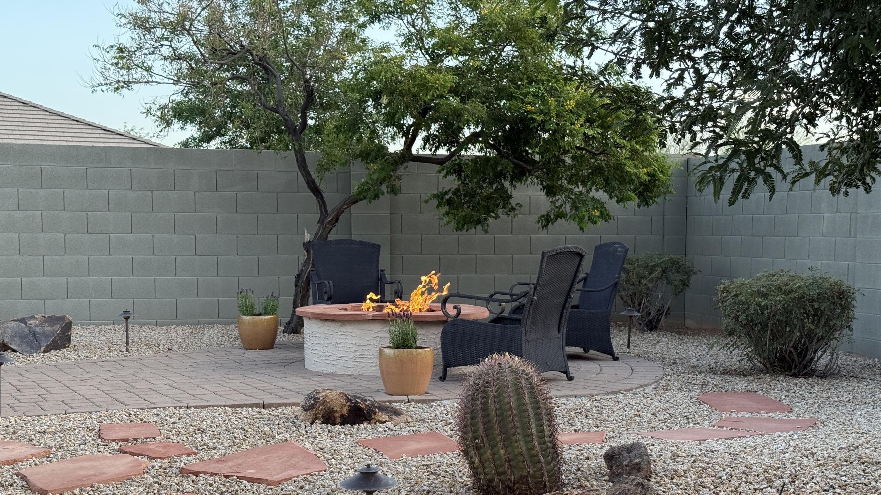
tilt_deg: -3.5
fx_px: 1238
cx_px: 443
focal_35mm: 53
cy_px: 316
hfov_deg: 39.2
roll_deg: -0.4
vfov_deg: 22.6
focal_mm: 6.76
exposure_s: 1/229
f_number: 1.78
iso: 125
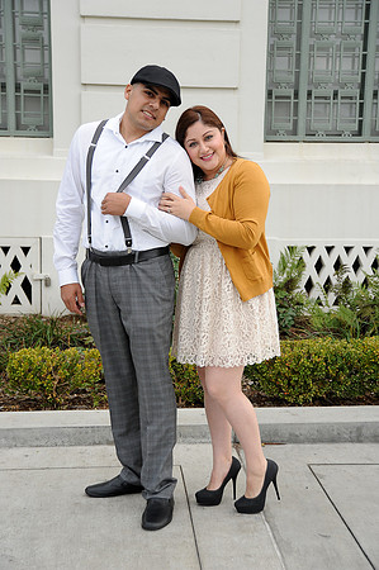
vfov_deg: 38.2
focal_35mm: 52
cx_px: 190
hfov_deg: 25.9
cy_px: 285
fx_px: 823
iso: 200
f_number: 5
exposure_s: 1/250
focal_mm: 52
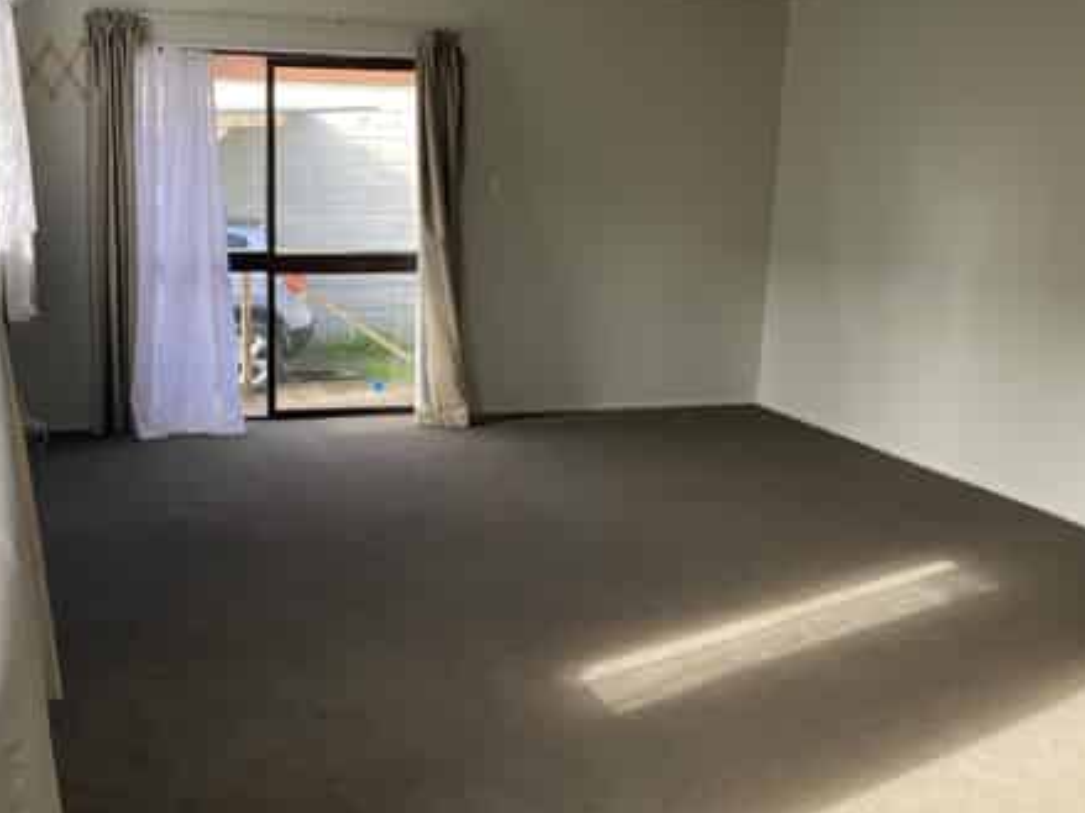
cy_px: 399
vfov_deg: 36.8
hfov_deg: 47.3
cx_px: 388
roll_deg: -0.3
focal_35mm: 39
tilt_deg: -8.8
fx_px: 1222
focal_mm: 4.25
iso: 32
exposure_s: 1/134
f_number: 1.8
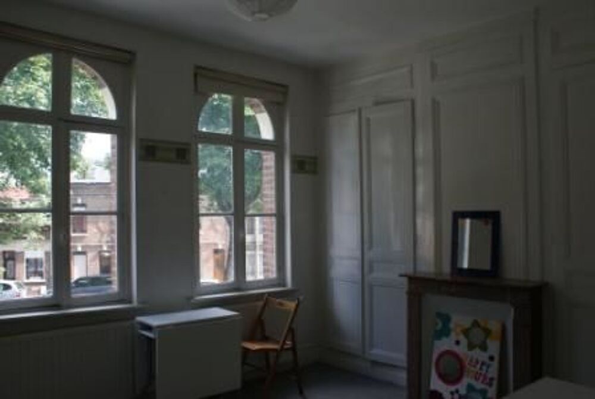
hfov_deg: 61.9
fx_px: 497
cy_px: 200
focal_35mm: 30
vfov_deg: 43.7
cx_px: 298
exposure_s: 1/50
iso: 100
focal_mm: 20
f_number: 6.3
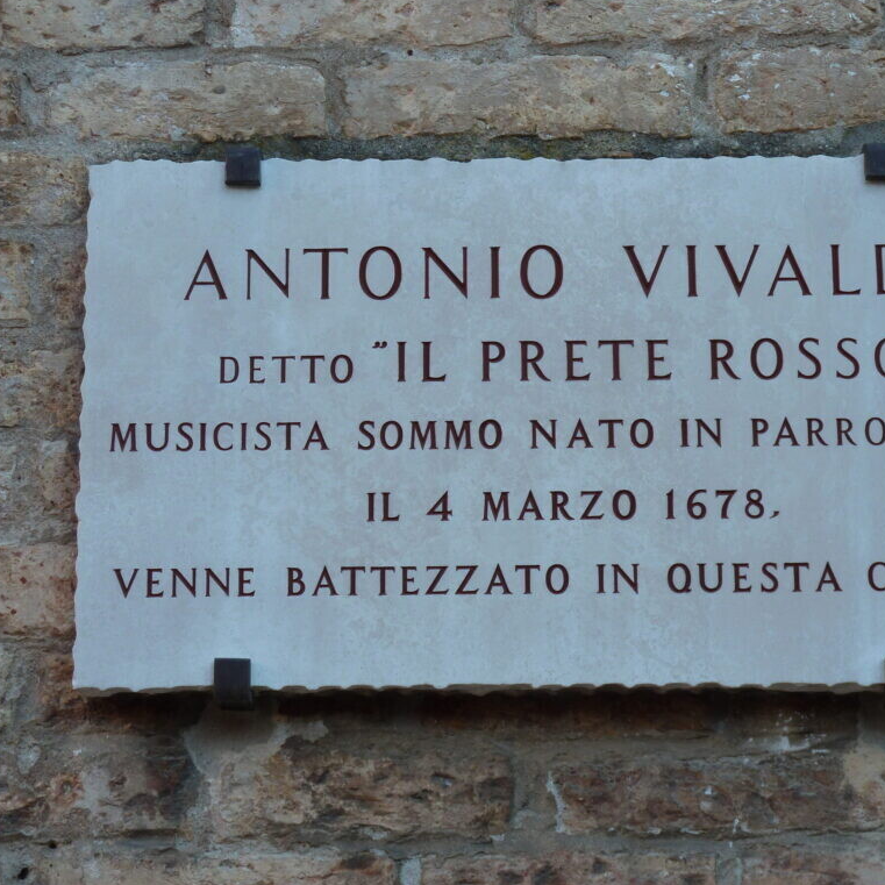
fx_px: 3095
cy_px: 441
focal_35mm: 107
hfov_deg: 16.3
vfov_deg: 16.3
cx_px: 547
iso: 80
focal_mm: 14.7
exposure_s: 1/80
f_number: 4.3
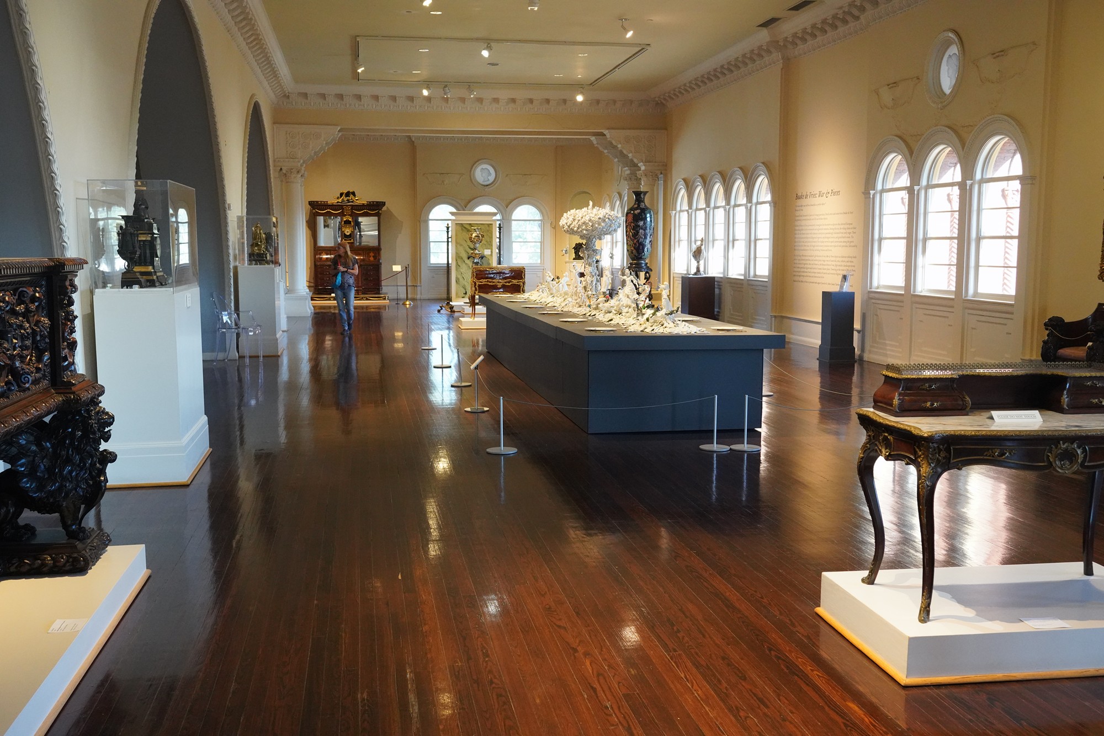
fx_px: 1104
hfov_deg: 53.1
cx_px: 552
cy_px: 368
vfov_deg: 36.9
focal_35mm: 36
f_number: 8
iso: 6400
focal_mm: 36
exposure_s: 1/80
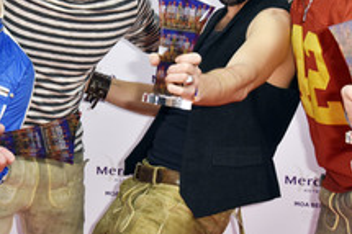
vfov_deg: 10.5
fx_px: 1270
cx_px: 93
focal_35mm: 130
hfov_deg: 15.7
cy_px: 46
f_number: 5.6
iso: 1600
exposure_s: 1/125
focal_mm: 62
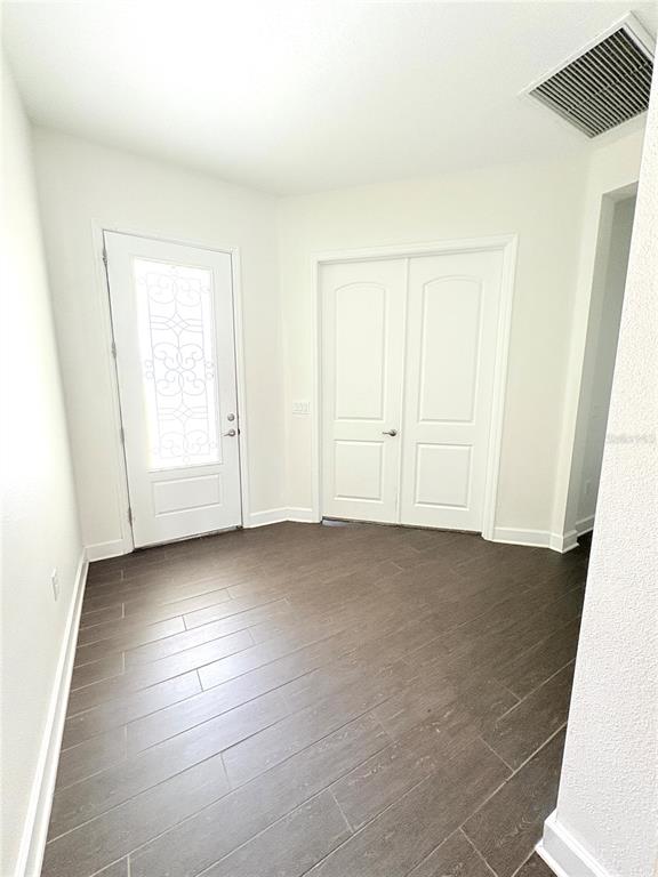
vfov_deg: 102.1
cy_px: 438
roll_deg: +0.5
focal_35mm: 14
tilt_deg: -8.6
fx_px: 355
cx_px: 329
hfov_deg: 85.7
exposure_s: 1/60
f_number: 2.2
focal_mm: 2.22
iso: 250
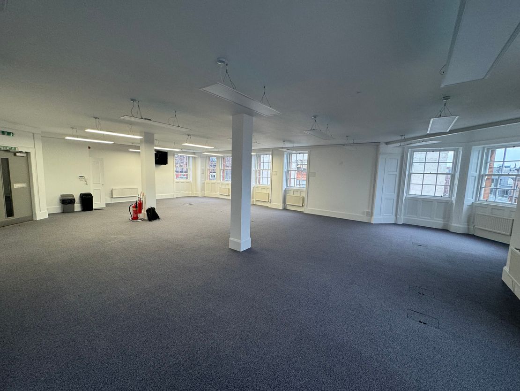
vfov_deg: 85.7
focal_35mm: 14
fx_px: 210
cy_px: 196
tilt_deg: -5.8
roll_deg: -0.9
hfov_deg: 102.1
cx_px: 260
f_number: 2.2
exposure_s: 1/100
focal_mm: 2.22
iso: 200
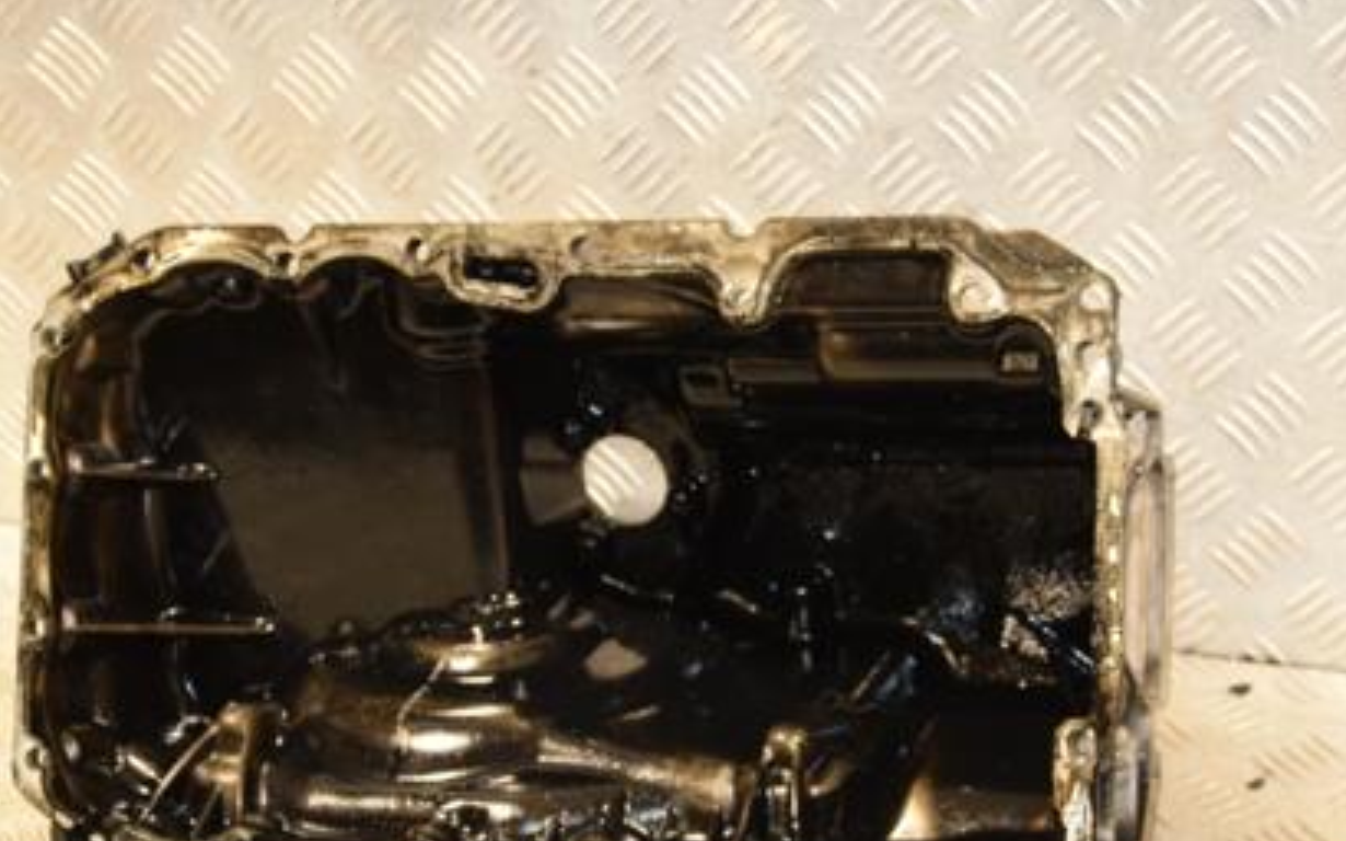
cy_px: 489
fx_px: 2787
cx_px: 768
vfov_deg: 17.1
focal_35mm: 76
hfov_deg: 27.1
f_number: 5
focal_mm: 34
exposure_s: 1/80
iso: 800
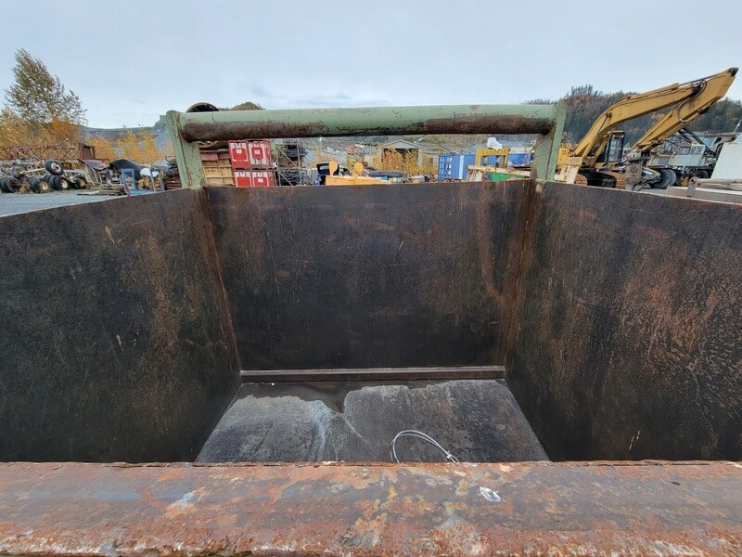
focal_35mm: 13
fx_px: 279
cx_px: 371
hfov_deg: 106.2
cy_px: 278
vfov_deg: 89.9
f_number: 2.2
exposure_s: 1/119
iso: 50
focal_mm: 2.2
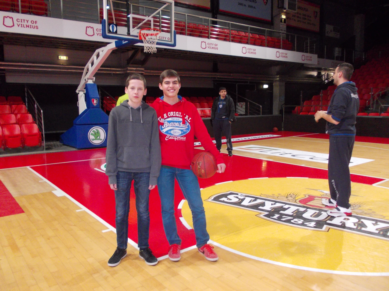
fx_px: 315
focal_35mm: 28
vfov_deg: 49.7
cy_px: 146
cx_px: 194
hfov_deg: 63.4
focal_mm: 4
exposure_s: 1/30
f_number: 2.7
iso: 250
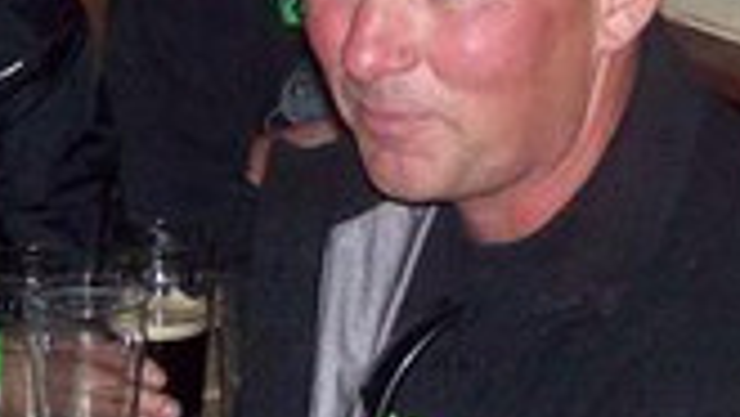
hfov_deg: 14.1
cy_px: -121
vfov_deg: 7.9
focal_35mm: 152
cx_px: 229
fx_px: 2984
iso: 140
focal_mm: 6
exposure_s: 1/64
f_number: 2.7
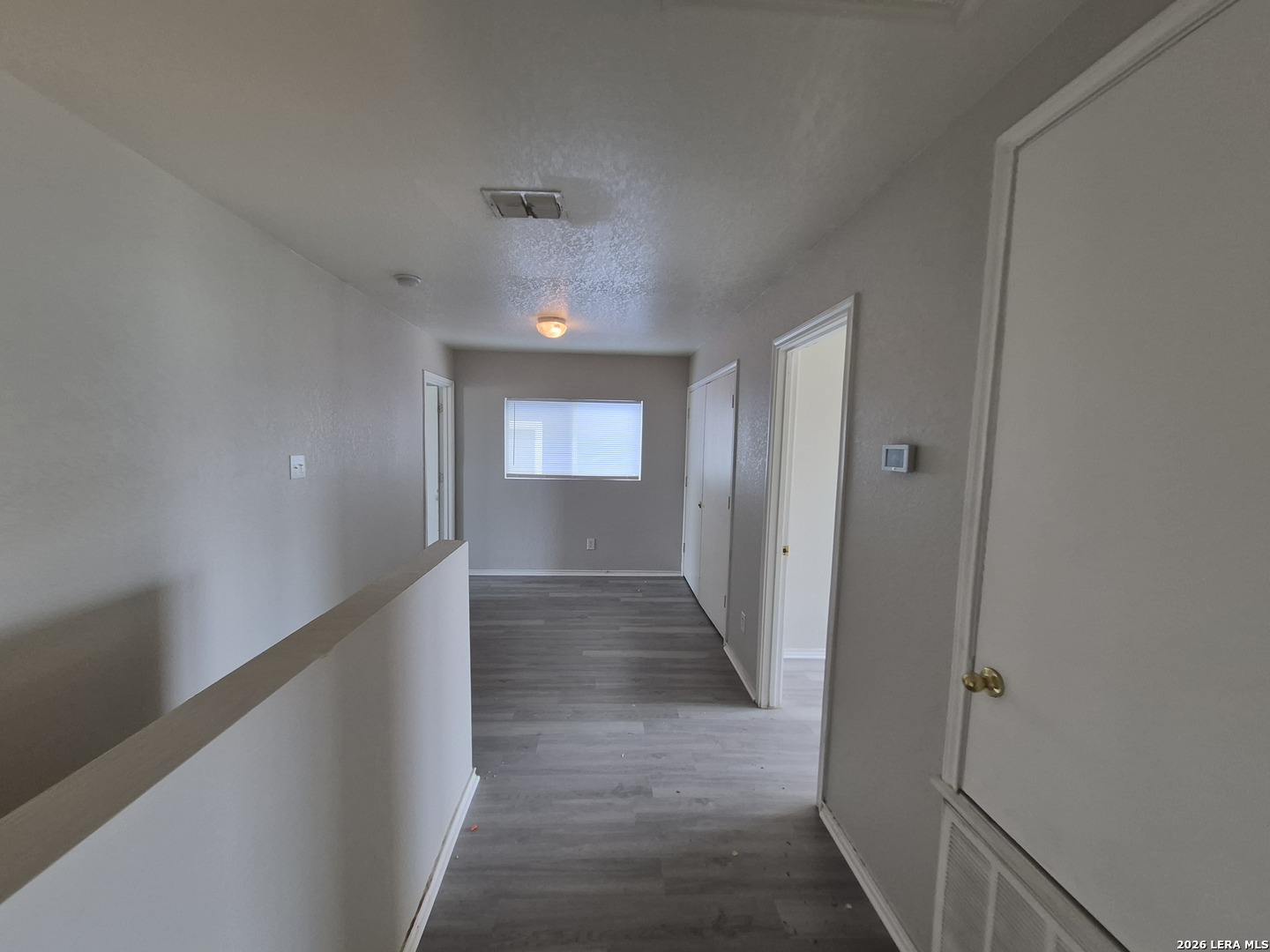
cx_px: 635
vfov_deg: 89.9
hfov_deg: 106.2
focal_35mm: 13
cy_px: 476
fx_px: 477
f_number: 2.2
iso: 125
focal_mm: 1.74
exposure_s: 1/60
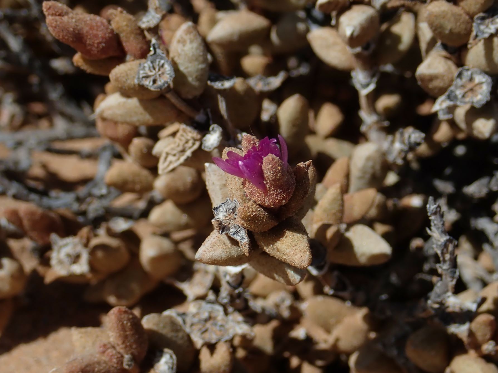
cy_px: 173
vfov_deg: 18.9
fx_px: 1122
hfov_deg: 25.0
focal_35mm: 78
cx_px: 269
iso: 100
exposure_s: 1/640
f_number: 5.6
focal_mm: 12.6
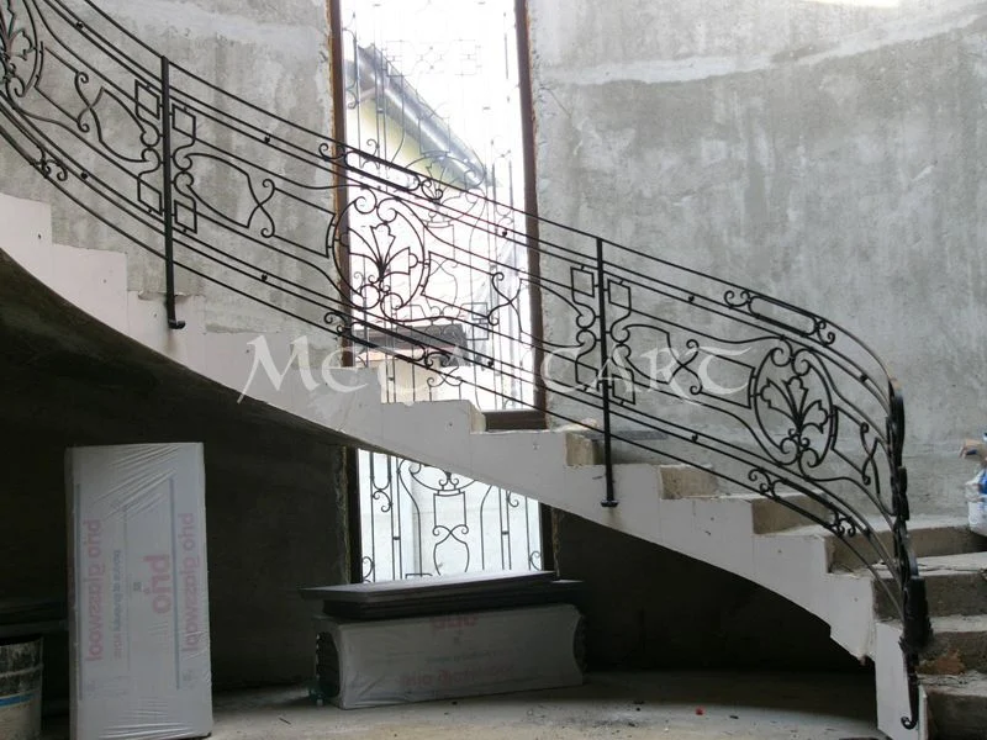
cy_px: 370
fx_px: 1340
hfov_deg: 40.4
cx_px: 494
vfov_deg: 30.9
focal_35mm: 47
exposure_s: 1/60
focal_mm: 7.8
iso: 75
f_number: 2.8
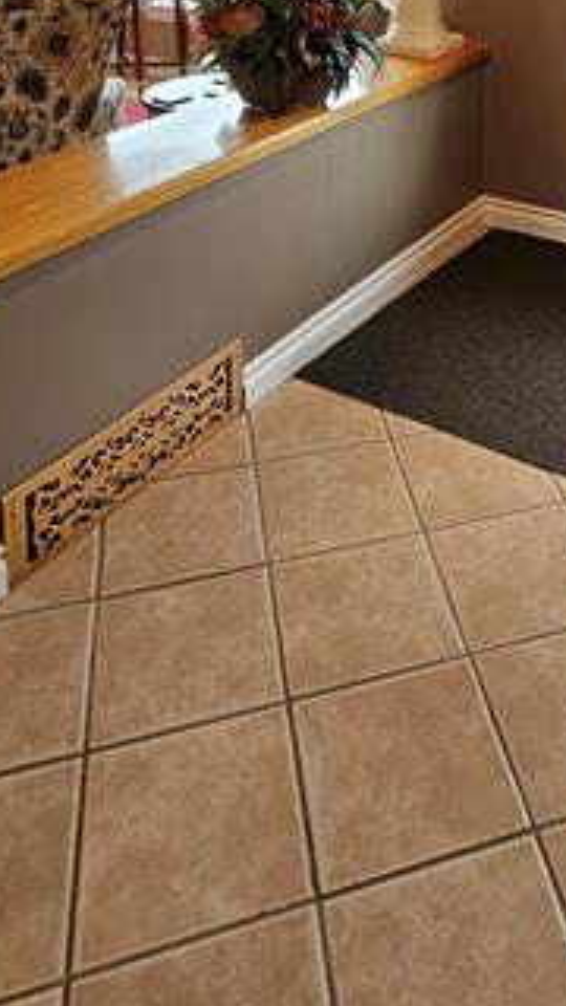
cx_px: 462
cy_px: -69
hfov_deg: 33.5
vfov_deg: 45.5
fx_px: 907
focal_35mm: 34
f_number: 2.2
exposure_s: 1/60
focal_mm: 2.2
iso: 100
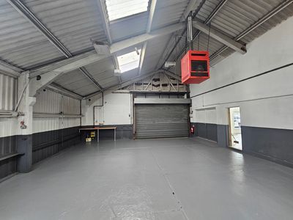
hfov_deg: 106.2
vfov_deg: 89.9
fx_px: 110
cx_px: 146
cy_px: 110
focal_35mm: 13
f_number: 2.2
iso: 160
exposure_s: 1/50
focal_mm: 2.2
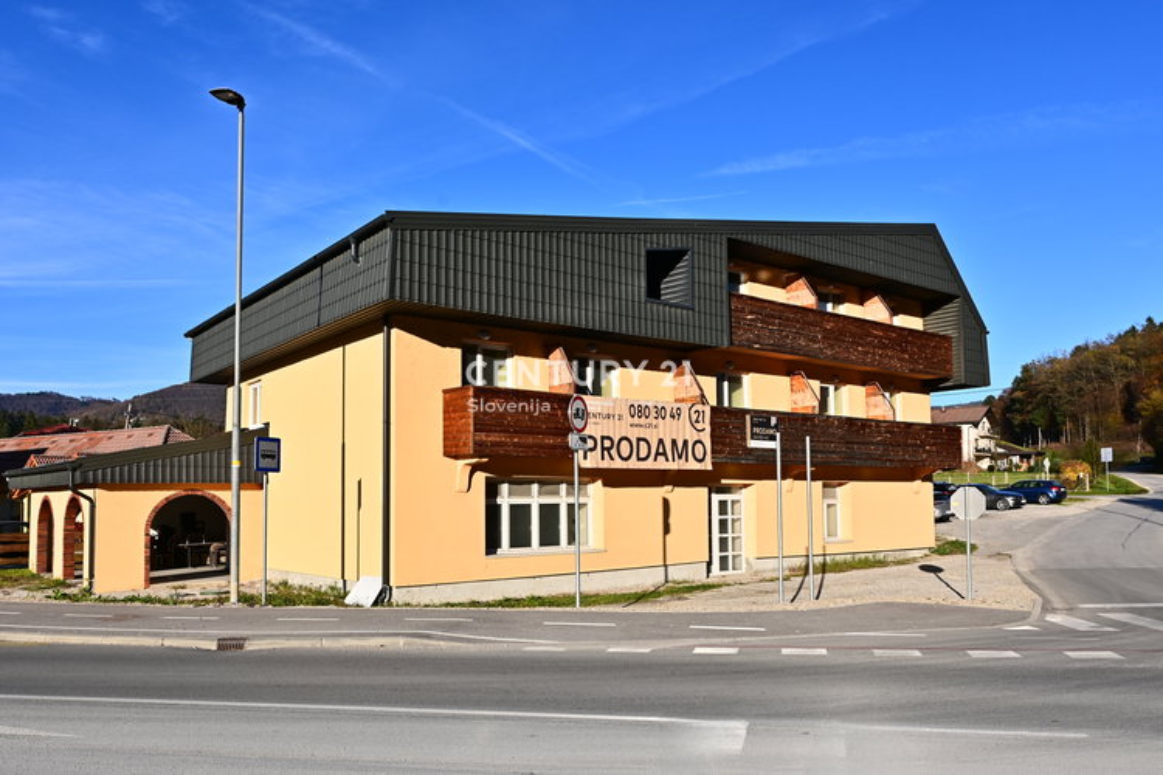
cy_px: 388
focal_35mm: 29
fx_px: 945
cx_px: 582
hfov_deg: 63.2
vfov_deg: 44.6
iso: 100
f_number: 11
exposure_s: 1/161
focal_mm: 19.5
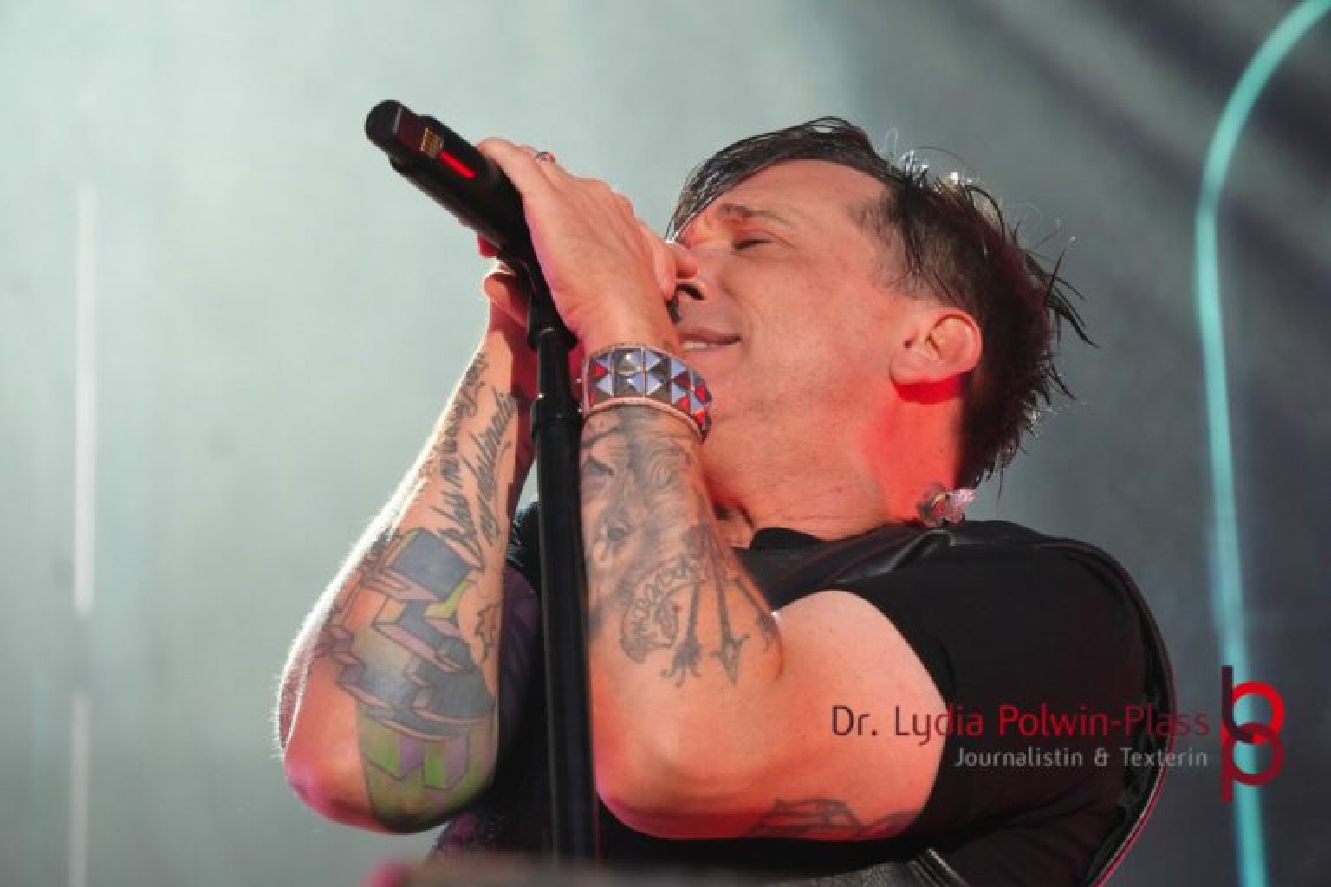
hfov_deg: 10.9
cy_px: 444
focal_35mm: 189
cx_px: 666
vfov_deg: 7.3
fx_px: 6987
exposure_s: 1/200
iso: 4000
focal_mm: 126
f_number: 5.6
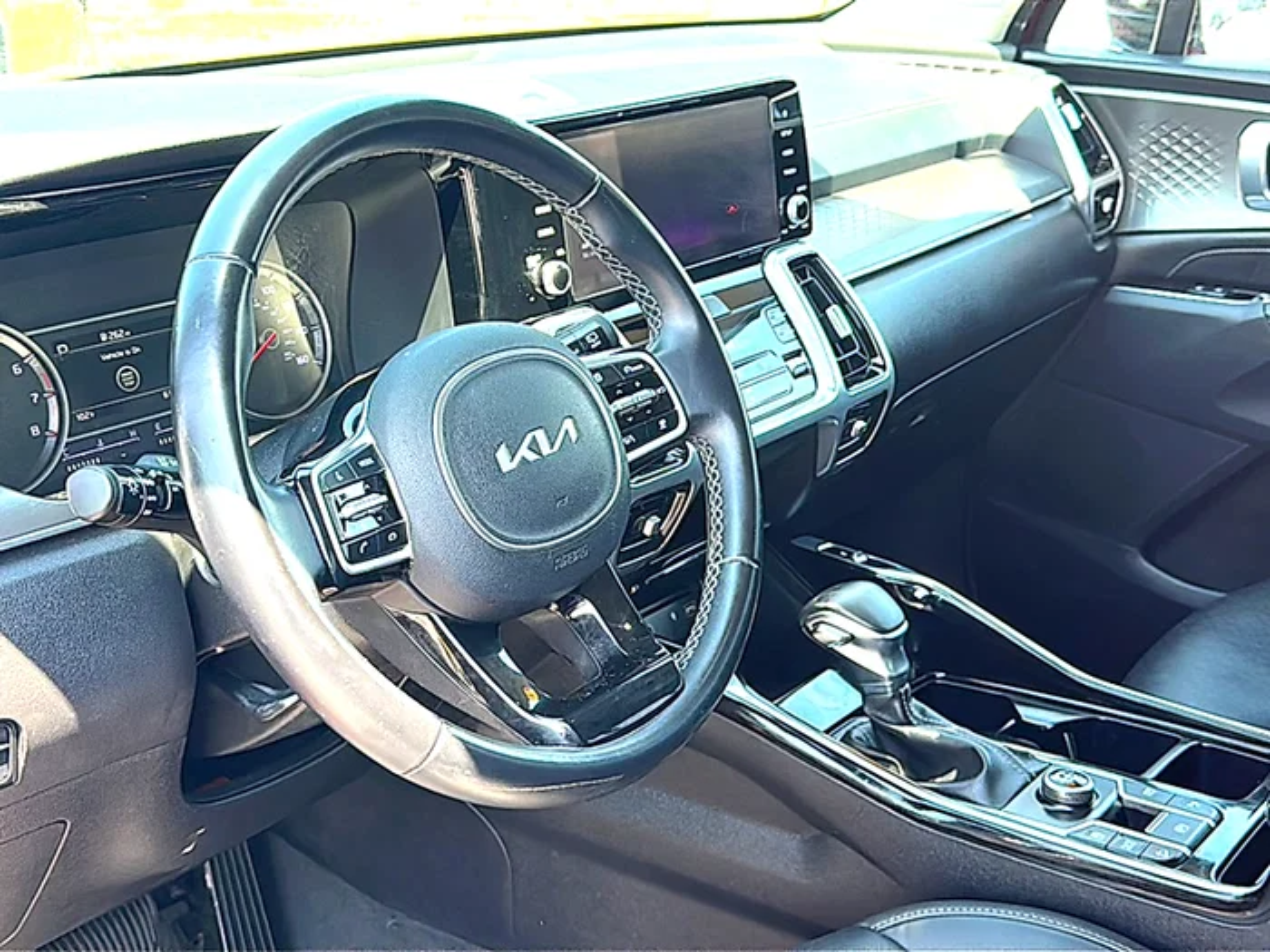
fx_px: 1431
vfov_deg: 36.8
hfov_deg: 47.9
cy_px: 476
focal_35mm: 39
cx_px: 635
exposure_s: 1/219
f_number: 1.78
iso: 125
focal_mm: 6.86
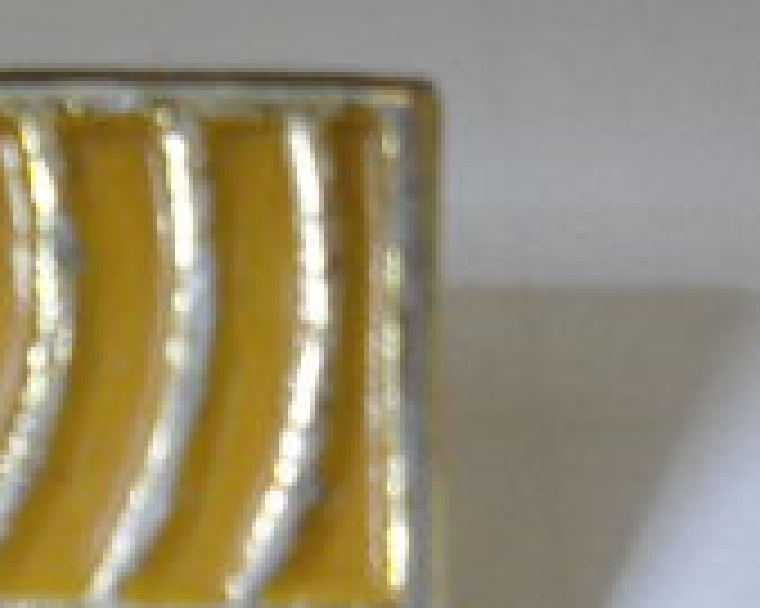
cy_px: 473
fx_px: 3956
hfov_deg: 10.6
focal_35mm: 176
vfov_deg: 8.8
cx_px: -324
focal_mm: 6.3
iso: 80
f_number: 2.8
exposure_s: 1/45
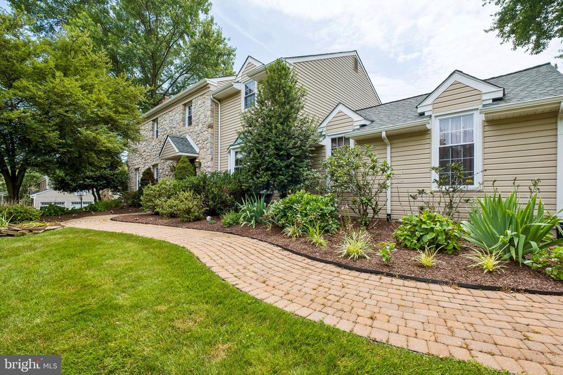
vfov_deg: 77.3
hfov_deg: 100.4
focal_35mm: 15
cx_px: 282
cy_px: 188
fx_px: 235
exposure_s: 1/300
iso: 250
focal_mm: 10
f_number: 8
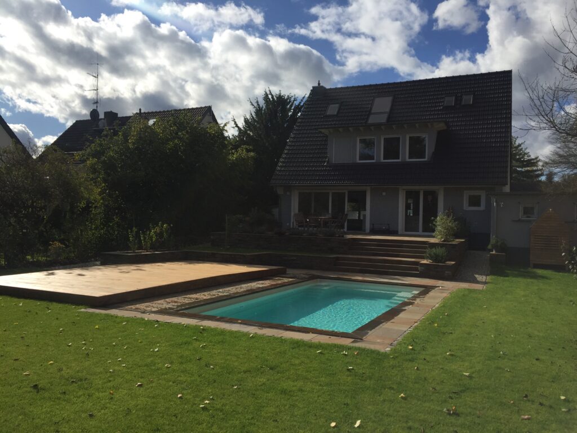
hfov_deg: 61.7
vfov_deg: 48.2
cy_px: 216
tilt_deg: +0.5
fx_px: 483
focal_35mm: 29
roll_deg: -1.8
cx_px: 288
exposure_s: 1/3968
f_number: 2.2
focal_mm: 4.15
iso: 32
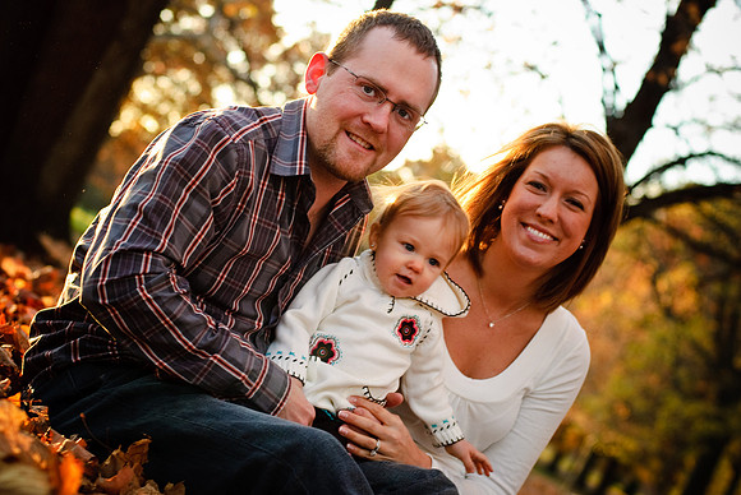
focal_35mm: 75
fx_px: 1545
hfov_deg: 27.0
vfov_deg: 18.2
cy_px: 248
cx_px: 370
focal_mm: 50
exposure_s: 1/200
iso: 250
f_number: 3.5
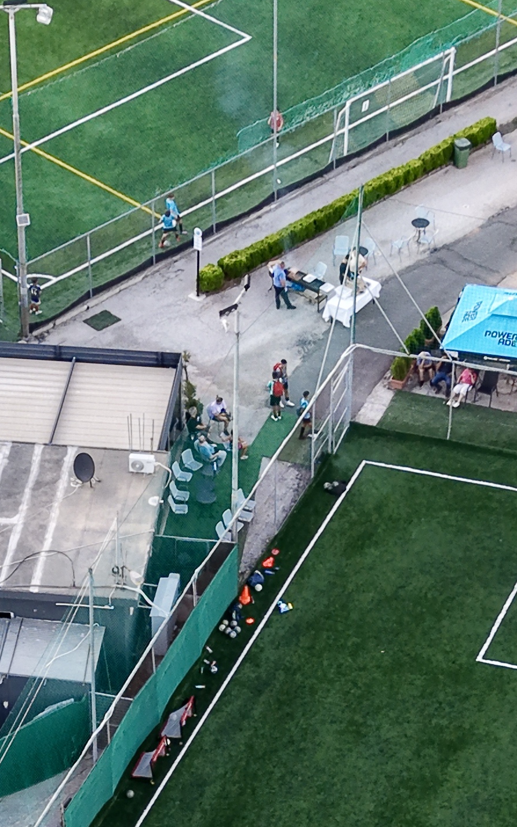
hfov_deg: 9.0
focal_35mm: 146
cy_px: 719
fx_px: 3291
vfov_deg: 14.2
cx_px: 143
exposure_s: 1/30
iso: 170
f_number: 1.8
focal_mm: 8.67
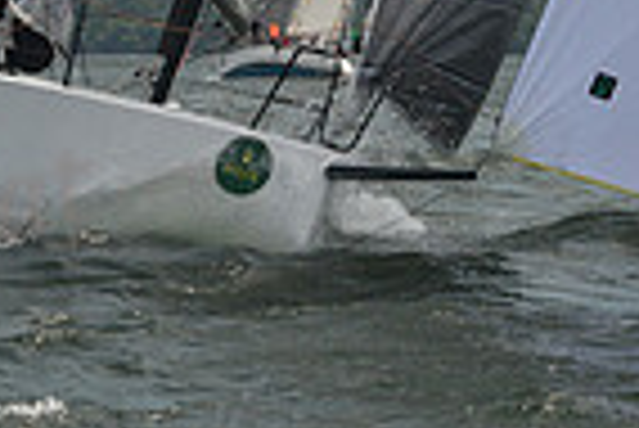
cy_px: -61
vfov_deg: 4.8
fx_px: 5064
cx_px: 450
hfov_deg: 7.2
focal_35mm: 285
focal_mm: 70
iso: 320
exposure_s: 1/1250
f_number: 5.6
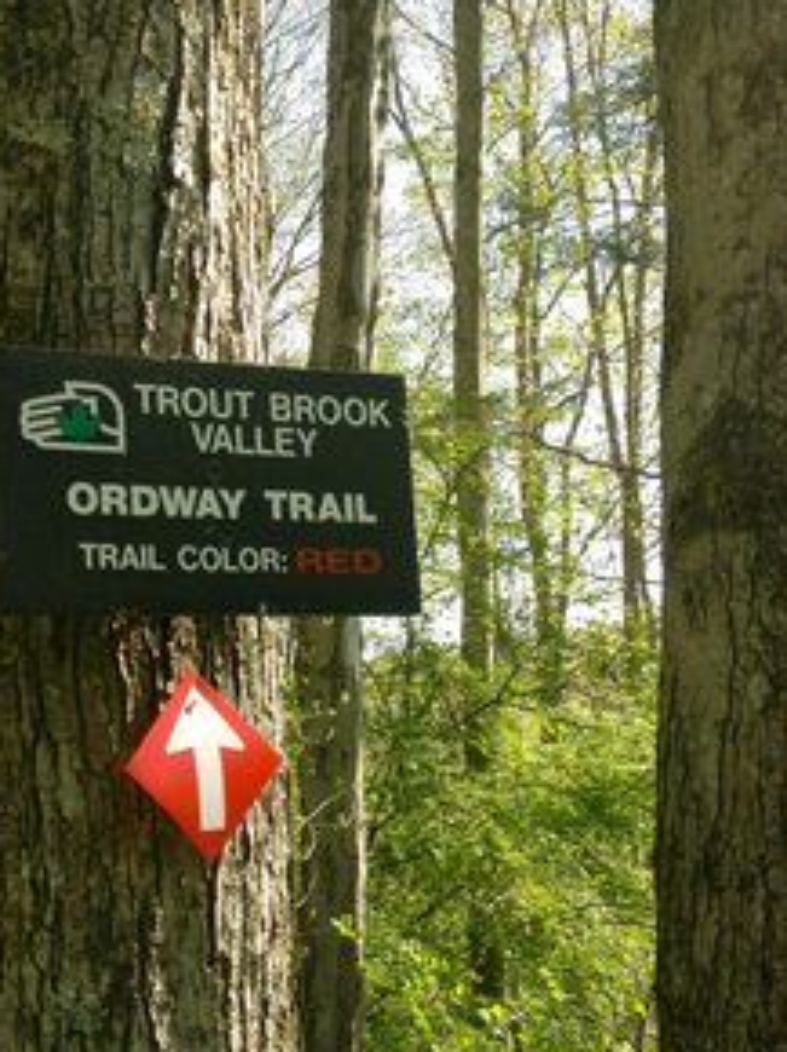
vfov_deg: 33.3
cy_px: 515
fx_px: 1761
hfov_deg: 24.8
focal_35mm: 58
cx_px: 149
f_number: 2.4
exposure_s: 1/386
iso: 80
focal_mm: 4.28
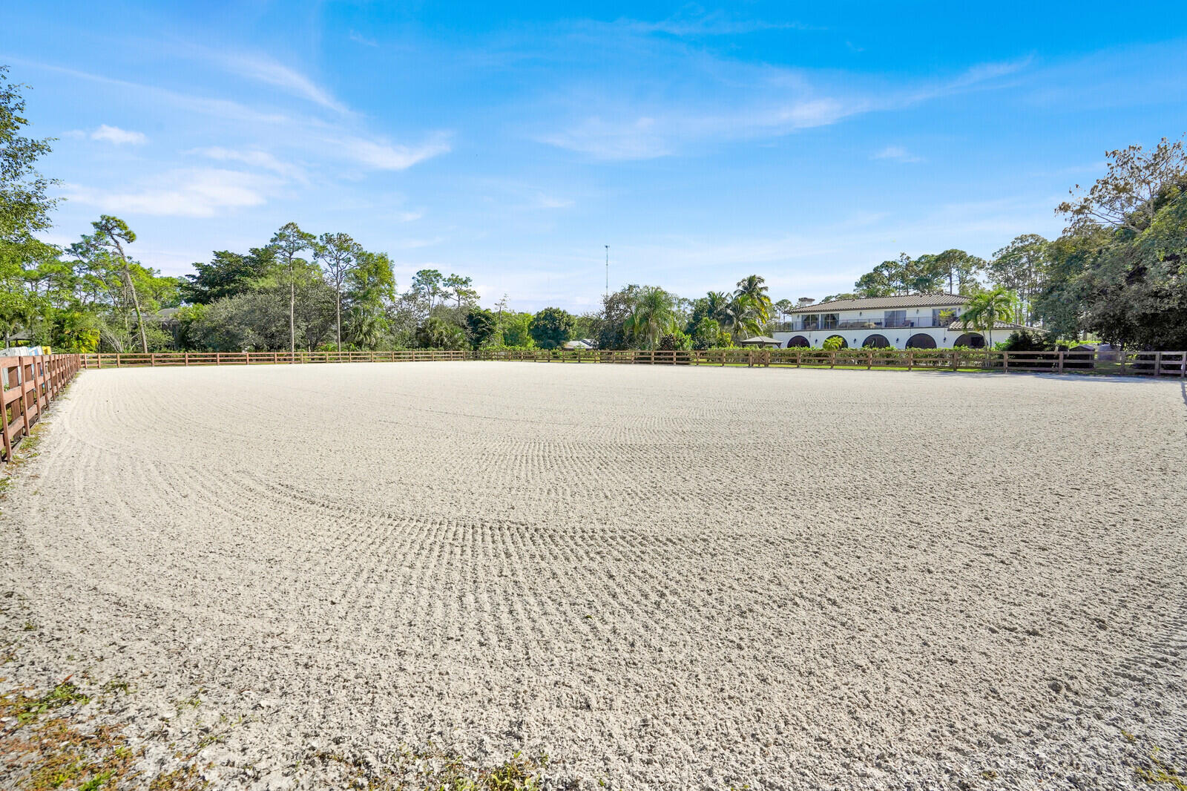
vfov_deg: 73.7
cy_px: 396
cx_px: 594
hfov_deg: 96.7
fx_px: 527
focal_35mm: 16
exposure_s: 1/2000
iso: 800
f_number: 8
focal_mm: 16
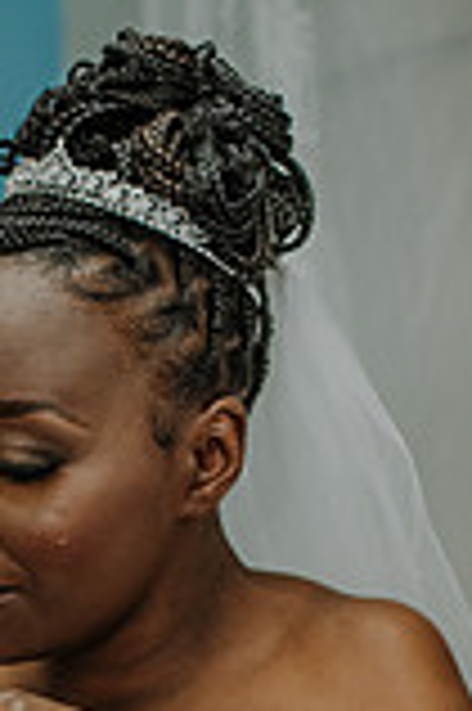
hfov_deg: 13.6
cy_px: 752
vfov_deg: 19.7
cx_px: 99
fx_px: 1971
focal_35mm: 100
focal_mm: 35
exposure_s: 1/1000
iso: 1800
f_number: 2.2
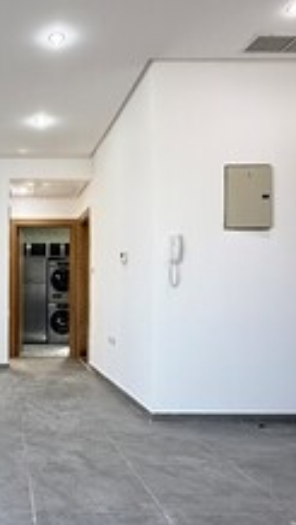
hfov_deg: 33.6
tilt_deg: +0.7
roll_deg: -0.5
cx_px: 1
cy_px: 293
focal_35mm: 32
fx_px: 445
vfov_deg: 60.8
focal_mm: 2.22
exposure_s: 1/99
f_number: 2.2
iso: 125
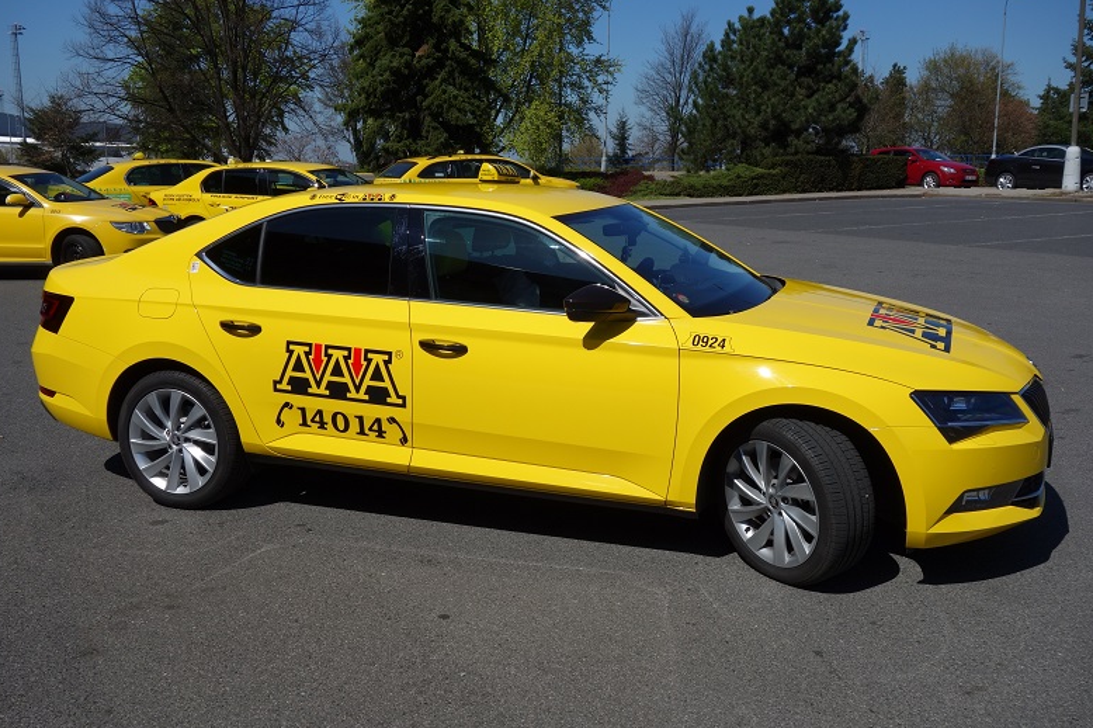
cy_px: 360
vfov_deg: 36.8
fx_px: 1092
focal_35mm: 36
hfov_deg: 53.2
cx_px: 542
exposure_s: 1/800
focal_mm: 12.94
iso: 125
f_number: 6.3
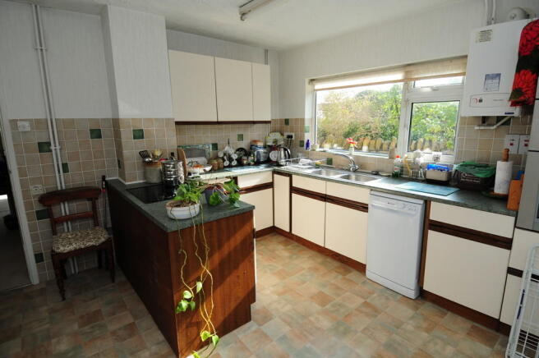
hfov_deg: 90.1
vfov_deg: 67.3
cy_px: 179
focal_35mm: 18
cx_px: 270
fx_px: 269
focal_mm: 12
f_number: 5.6
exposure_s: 1/125
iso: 200
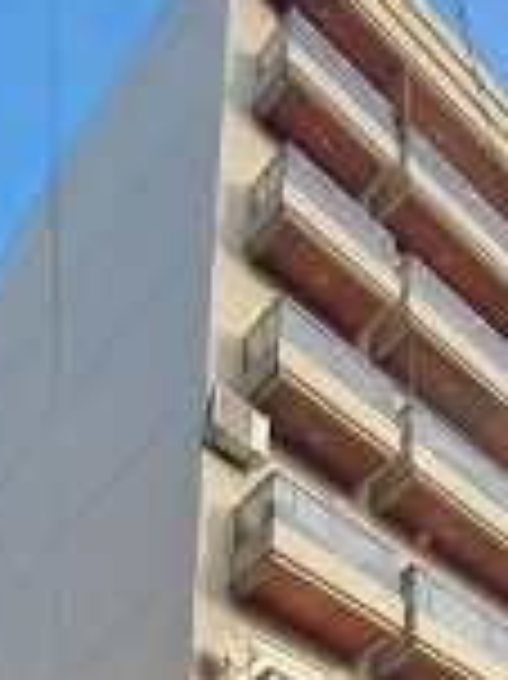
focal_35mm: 55
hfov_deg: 25.8
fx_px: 1078
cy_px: 1094
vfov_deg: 24.4
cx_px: 436
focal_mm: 1.74
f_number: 2.2
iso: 50
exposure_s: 1/375
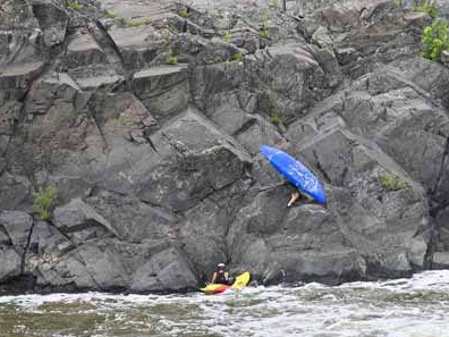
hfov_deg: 8.5
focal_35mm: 233
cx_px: 332
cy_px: 147
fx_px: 3022
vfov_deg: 6.4
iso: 64
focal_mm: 120
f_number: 4.5
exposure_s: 1/320
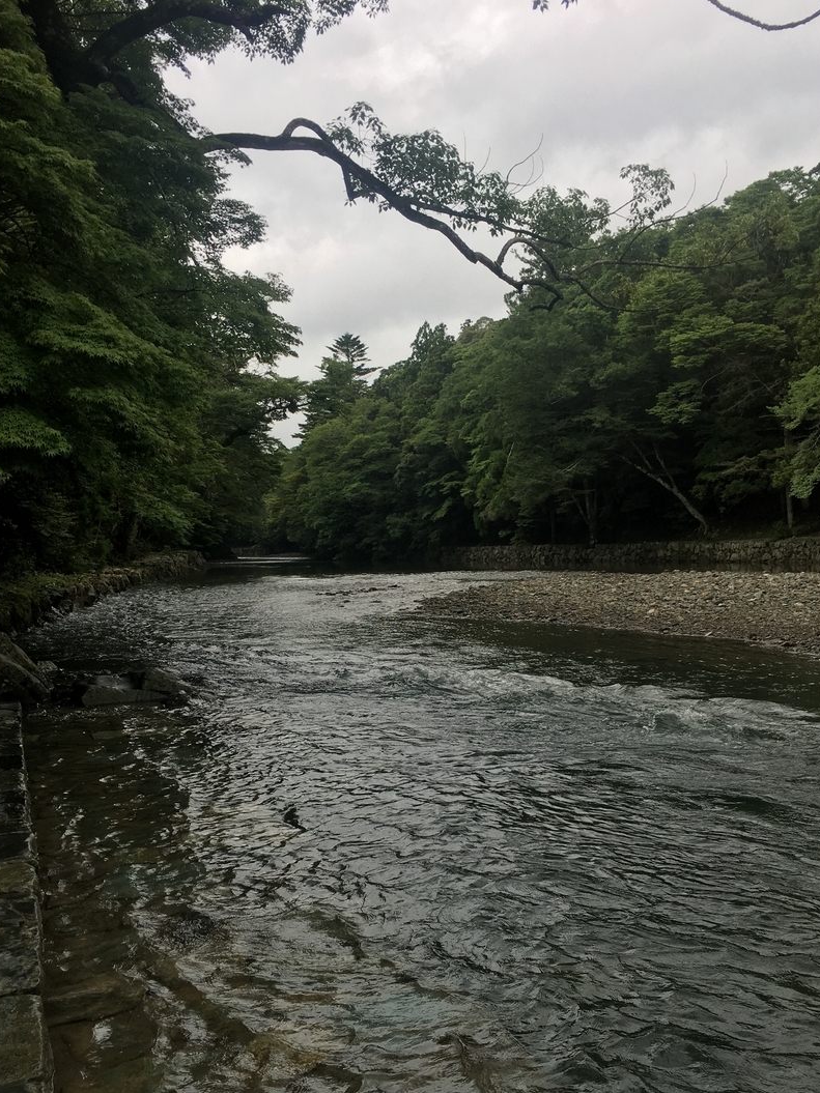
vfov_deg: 55.2
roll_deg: +1.6
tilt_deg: -2.7
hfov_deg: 42.9
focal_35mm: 33
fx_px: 1043
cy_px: 605
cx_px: 404
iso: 25
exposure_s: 1/316
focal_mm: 4.15
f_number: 2.2
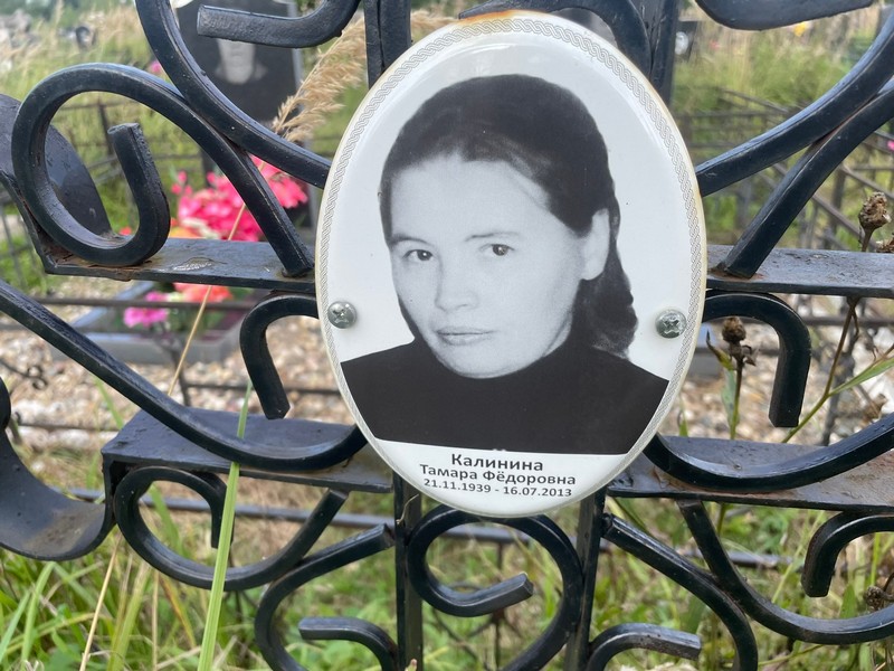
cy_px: 336
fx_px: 671
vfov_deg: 53.1
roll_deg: +1.7
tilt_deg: -24.6
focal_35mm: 26
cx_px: 447
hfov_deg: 67.3
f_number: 1.6
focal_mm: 4.2
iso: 32
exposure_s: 1/895
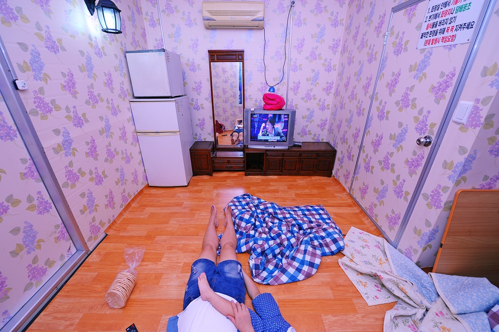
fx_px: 194
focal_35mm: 14
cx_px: 250
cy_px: 166
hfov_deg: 104.3
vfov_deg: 81.1
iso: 320
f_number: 5.6
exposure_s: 1/60
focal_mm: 14
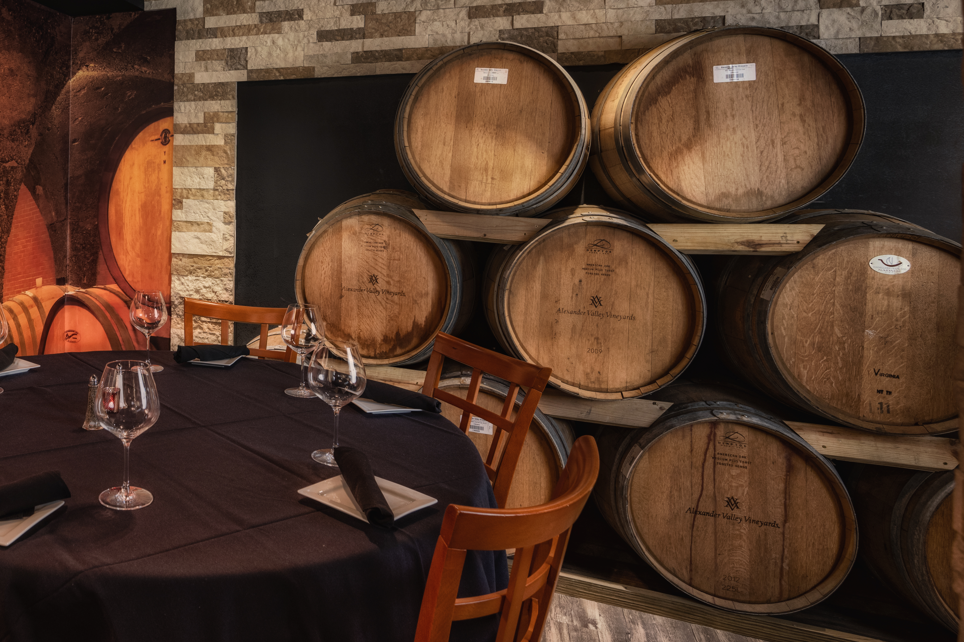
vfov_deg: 45.2
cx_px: 151
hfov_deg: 58.7
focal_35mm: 28
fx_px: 750
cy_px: 179
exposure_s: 1/1.25
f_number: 6.3
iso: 400
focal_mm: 16
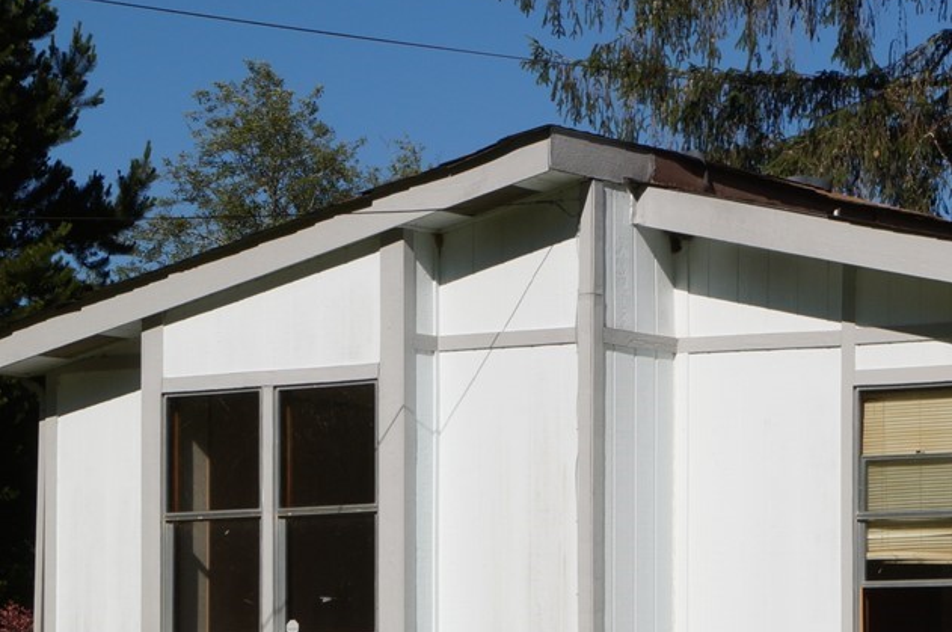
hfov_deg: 14.1
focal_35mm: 141
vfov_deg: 9.6
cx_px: 1100
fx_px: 3733
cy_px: 640
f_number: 16
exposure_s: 1/160
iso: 100
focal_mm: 35
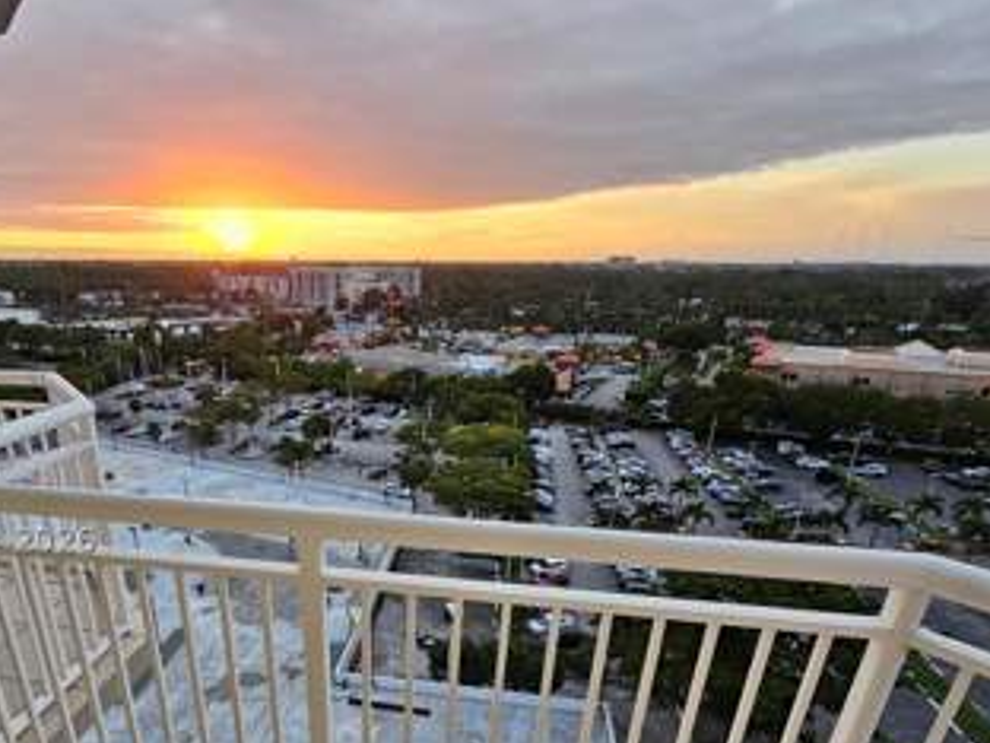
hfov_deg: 80.6
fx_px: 572
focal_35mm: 20
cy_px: 540
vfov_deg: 62.9
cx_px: 387
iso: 64
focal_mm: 2.2
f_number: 2.2
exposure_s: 1/60
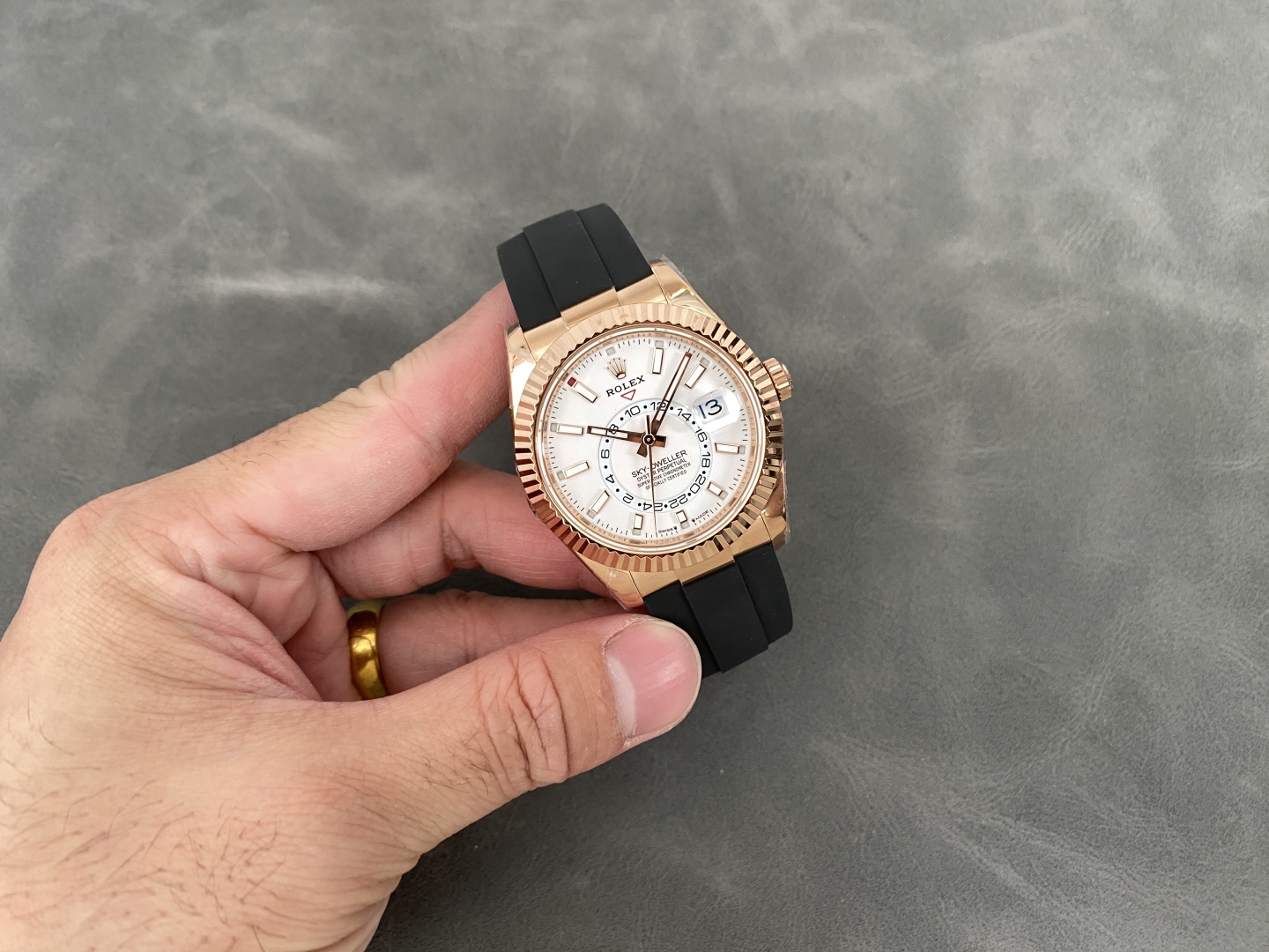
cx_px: 634
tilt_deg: -71.3
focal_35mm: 25
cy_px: 476
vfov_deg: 54.9
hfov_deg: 69.4
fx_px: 916
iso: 125
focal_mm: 4.25
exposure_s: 1/60
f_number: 1.8
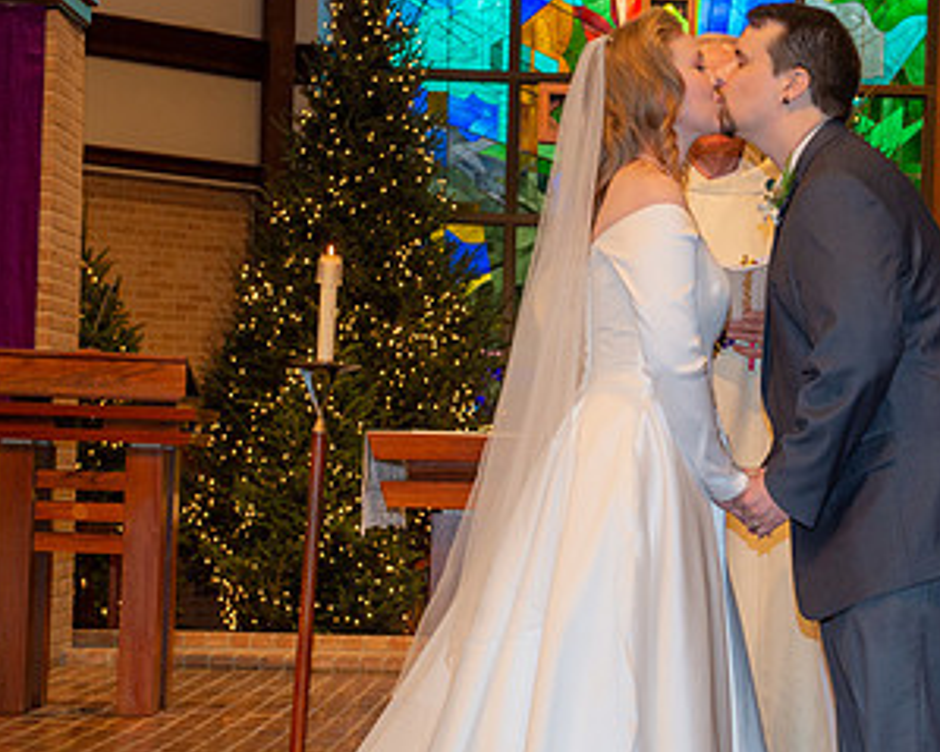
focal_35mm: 102
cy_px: 459
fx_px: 2837
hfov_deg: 18.6
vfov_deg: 15.1
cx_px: 770
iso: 1600
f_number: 5.6
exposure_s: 1/125
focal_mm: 56
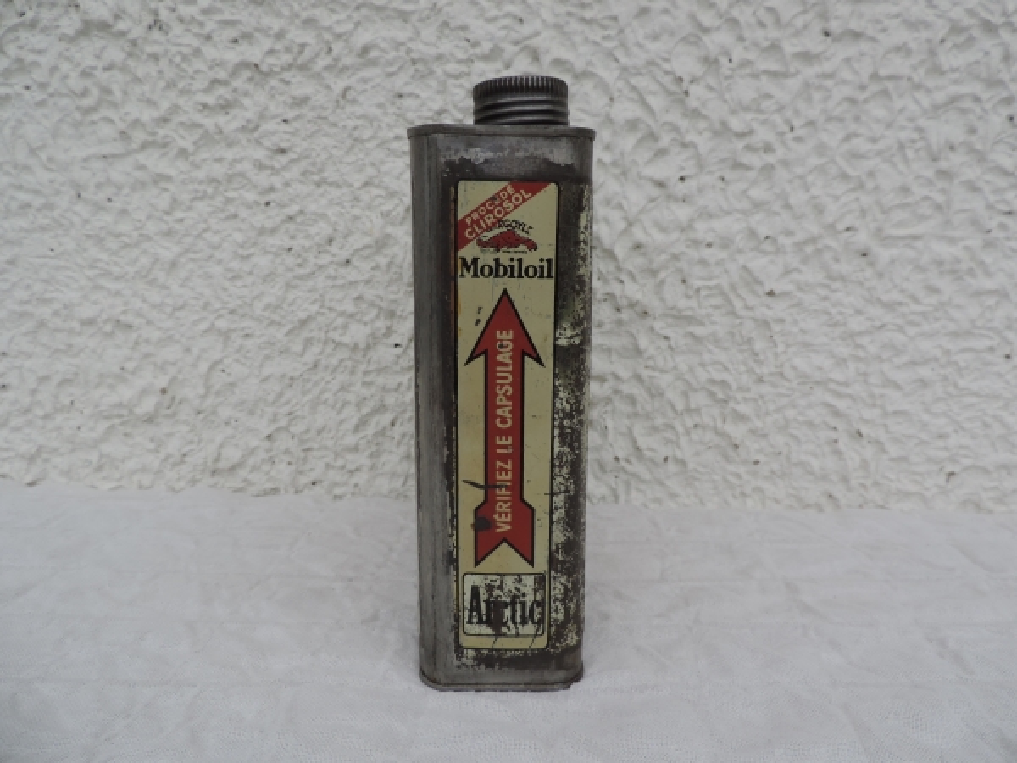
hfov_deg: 71.6
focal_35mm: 24
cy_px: 382
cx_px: 508
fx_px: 705
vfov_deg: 56.8
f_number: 3
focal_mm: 4.3
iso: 80
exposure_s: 1/200
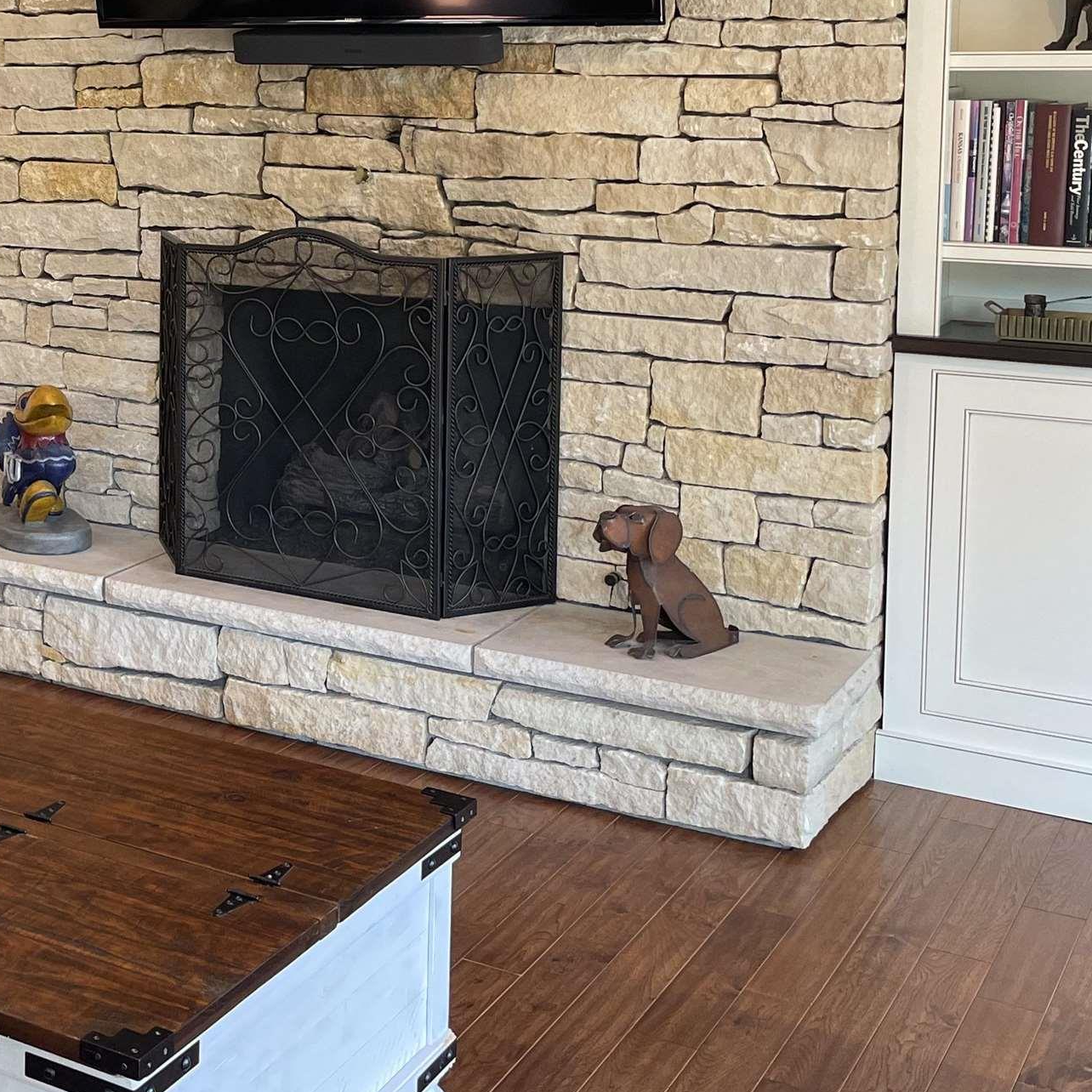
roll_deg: +0.7
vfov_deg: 30.5
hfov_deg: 28.7
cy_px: 267
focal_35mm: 55
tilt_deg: -6.9
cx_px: -50
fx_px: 1963
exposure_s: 1/60
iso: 80
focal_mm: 4.2
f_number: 1.6
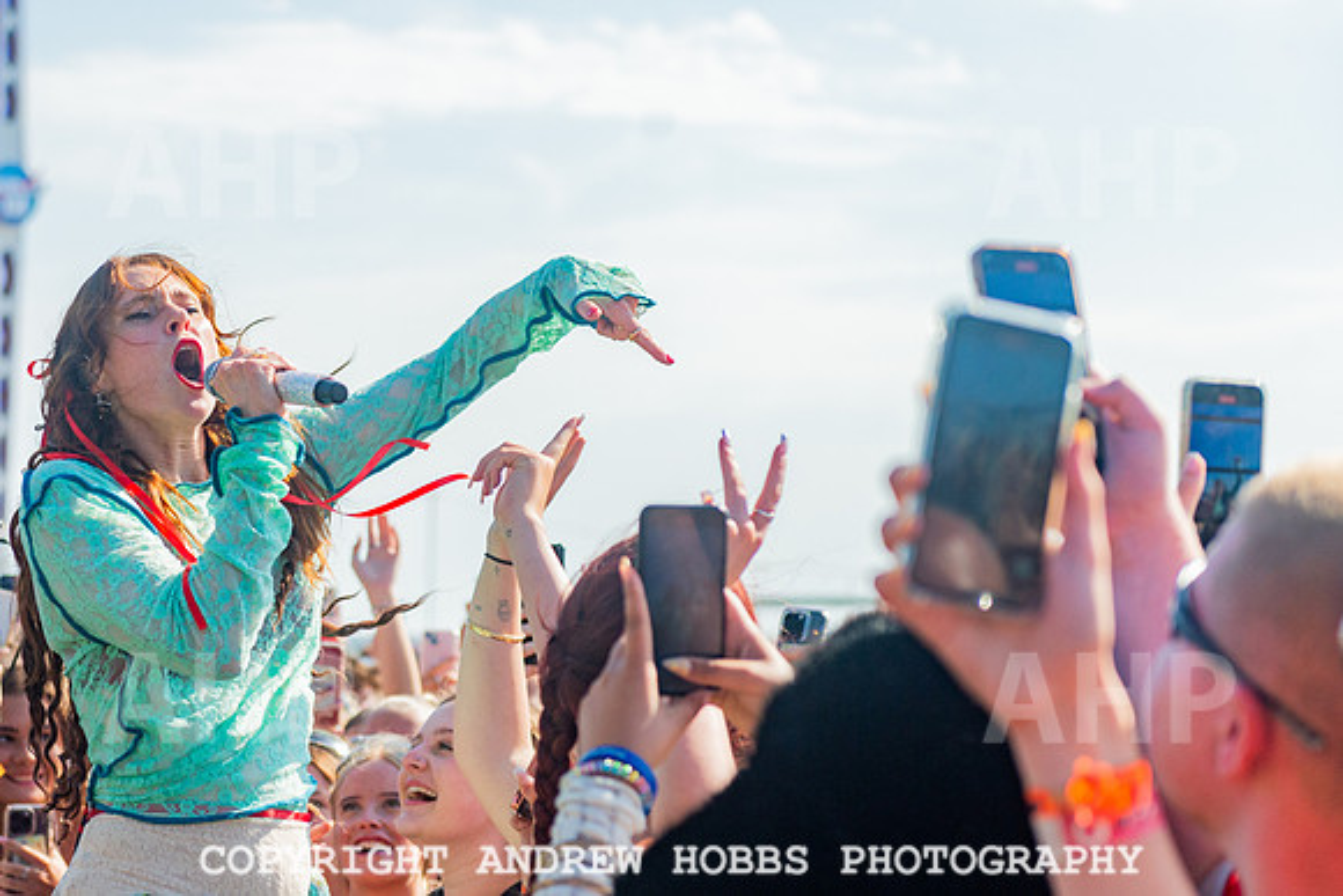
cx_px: 389
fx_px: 3716
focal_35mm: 100
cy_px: 428
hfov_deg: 20.4
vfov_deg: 13.8
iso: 400
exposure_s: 1/6400
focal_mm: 70
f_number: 4
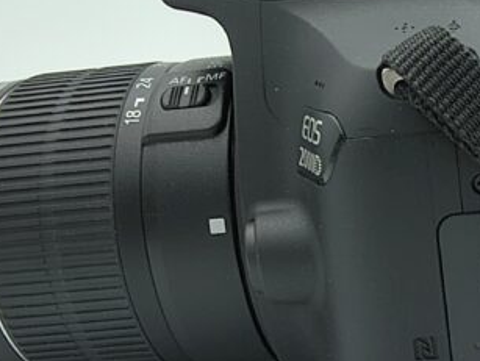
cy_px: 168
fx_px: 555
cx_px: 264
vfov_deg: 36.0
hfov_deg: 46.7
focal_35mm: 40
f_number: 2
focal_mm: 1.83
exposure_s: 1/100
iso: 132
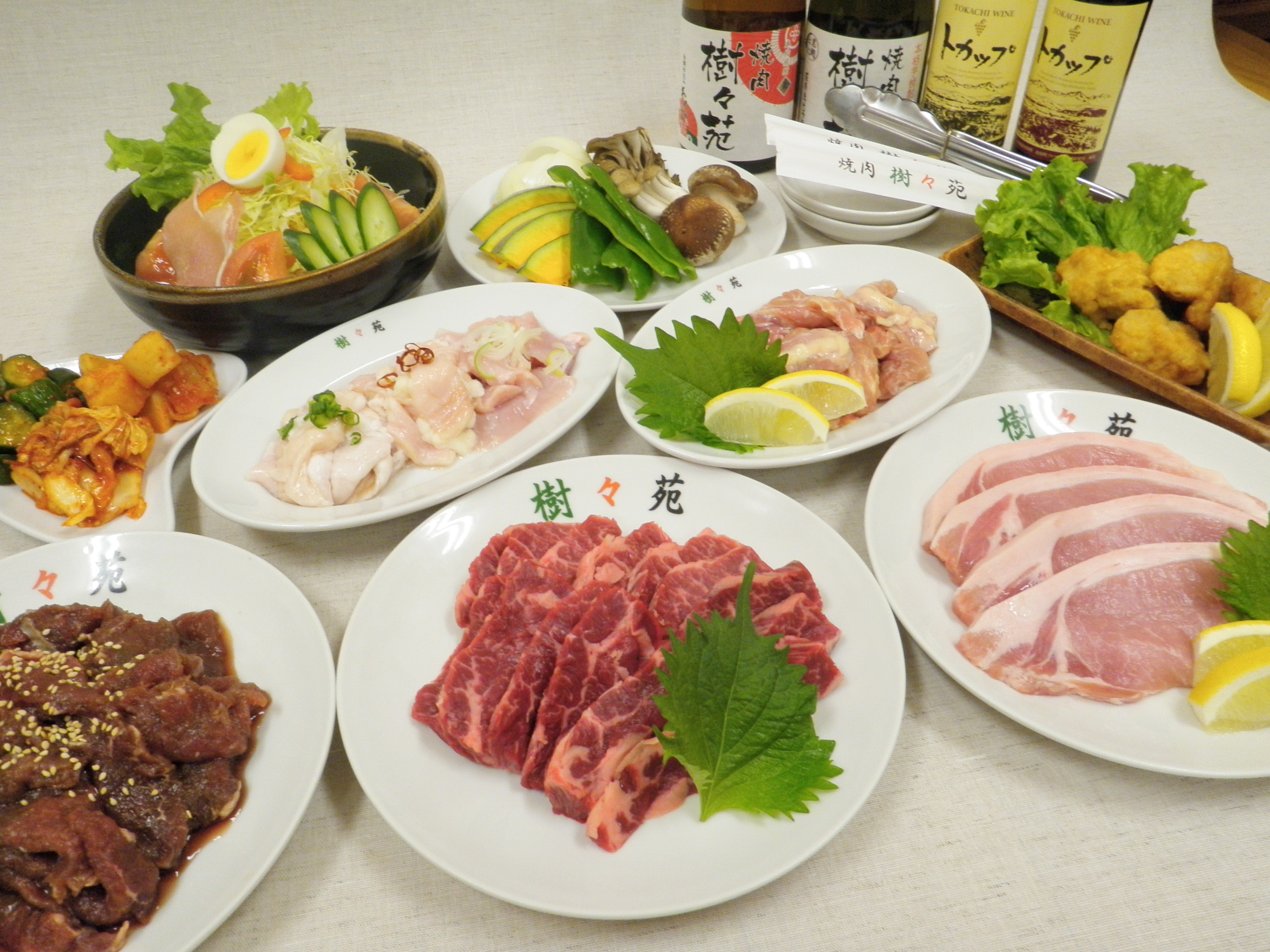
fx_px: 1027
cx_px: 635
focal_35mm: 28
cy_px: 476
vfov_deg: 49.7
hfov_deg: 63.4
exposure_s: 1/25
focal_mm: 5
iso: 200
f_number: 3.5
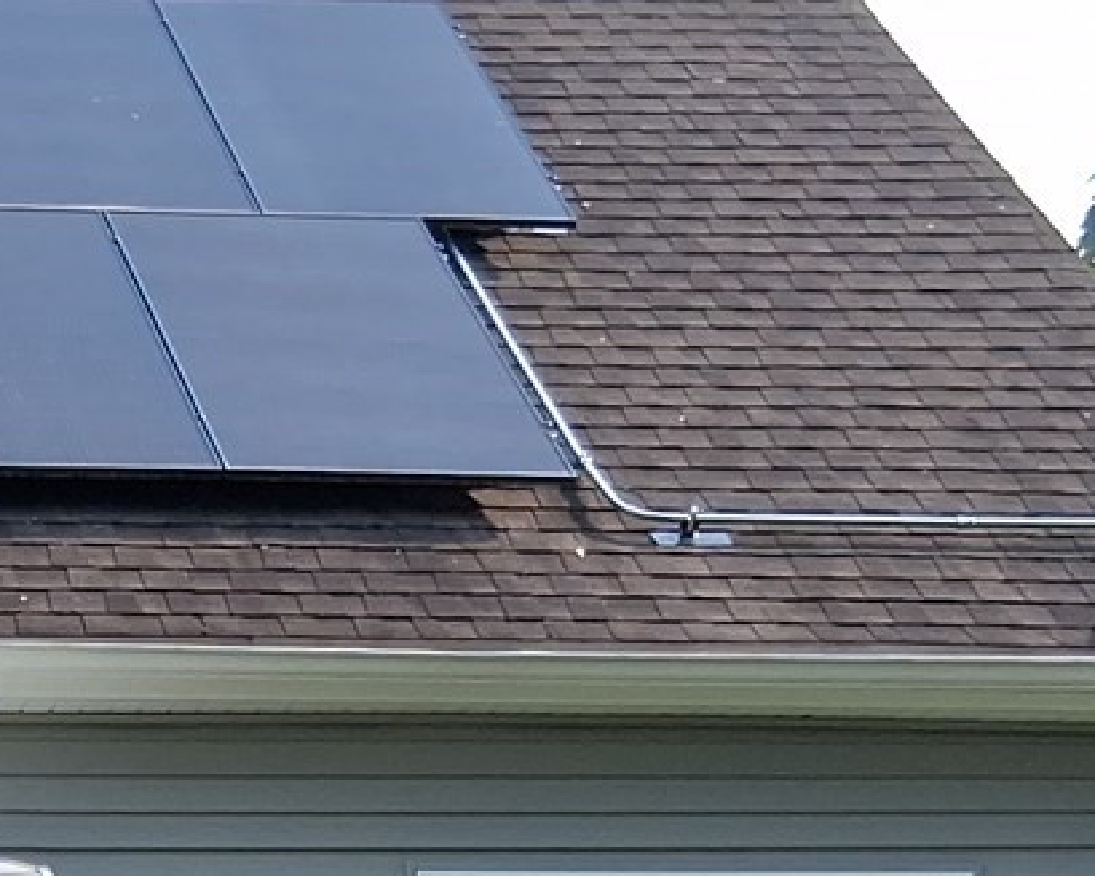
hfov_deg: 14.8
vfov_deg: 11.3
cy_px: 1581
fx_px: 4115
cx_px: -126
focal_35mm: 127
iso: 25
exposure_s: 1/324
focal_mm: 3.98
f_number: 1.8
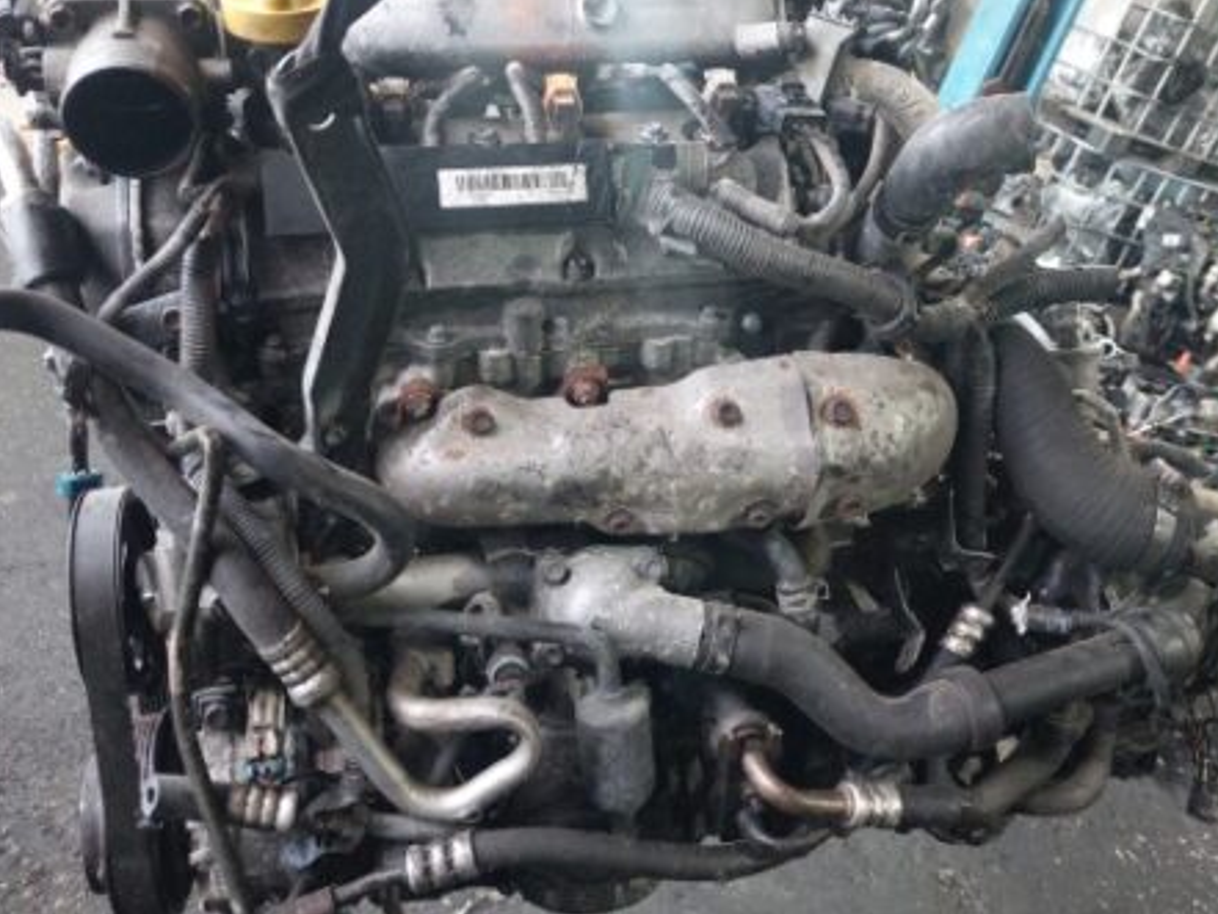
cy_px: 389
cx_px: 619
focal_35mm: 34
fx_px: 1197
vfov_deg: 41.7
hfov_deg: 53.9
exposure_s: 1/50
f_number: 1.8
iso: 400
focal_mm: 5.23
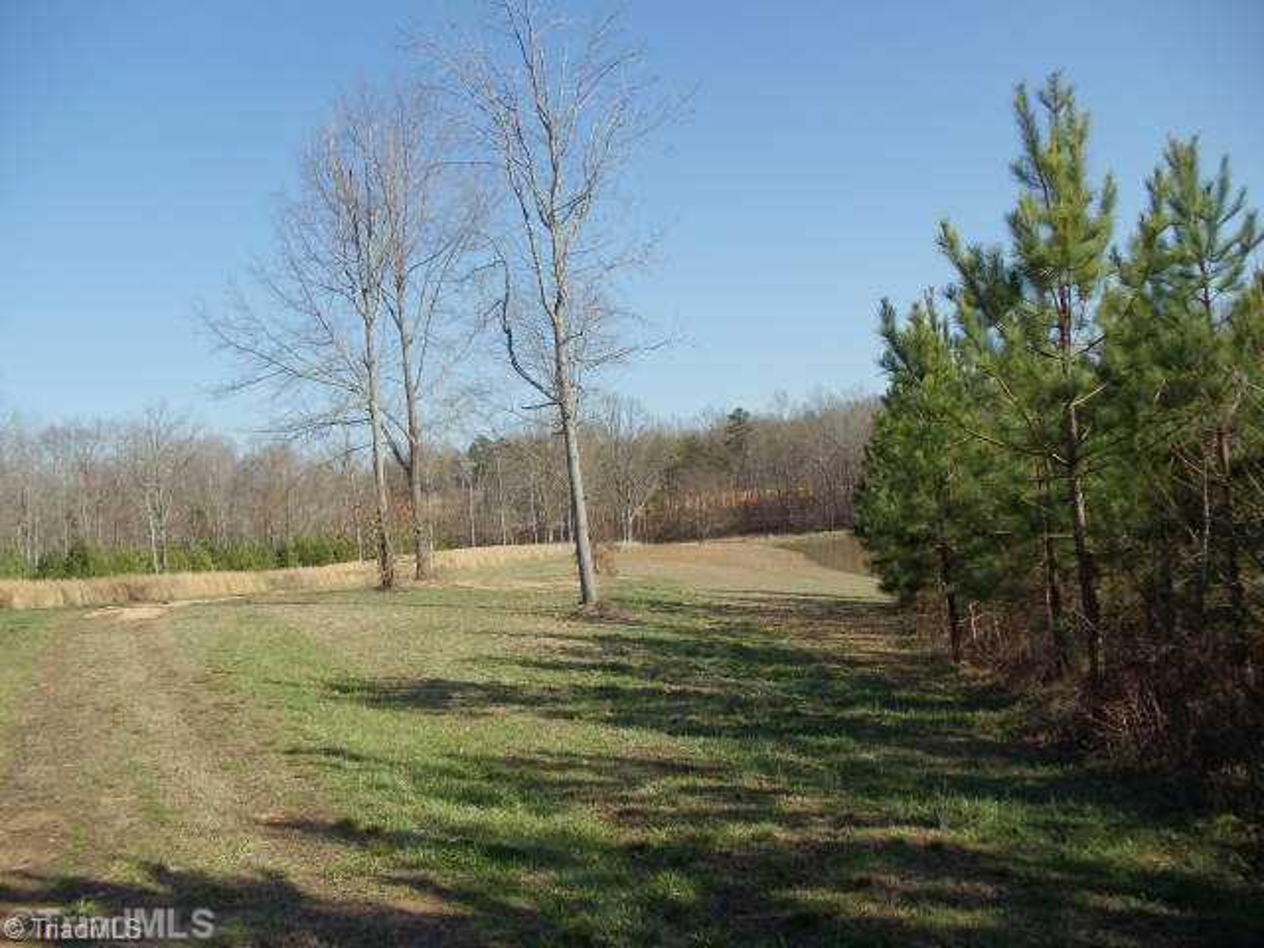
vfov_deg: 32.9
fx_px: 1607
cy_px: 474
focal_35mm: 44
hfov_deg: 42.9
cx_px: 632
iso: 80
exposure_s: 1/160
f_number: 7.1
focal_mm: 6
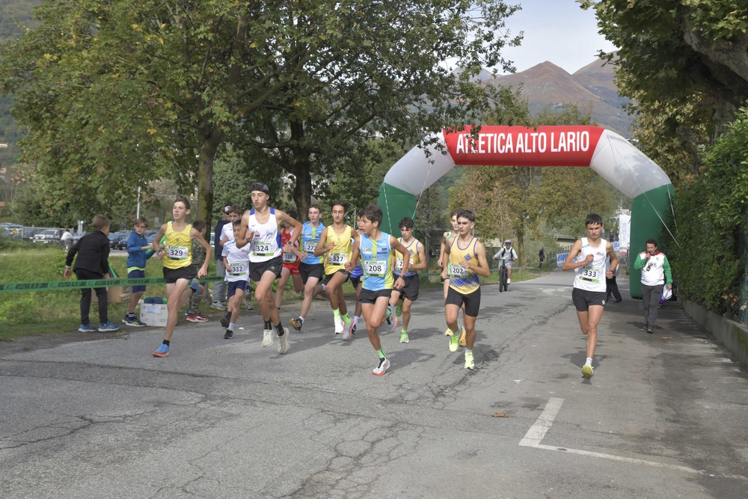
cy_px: 250
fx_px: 914
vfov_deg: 30.5
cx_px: 374
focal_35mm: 44
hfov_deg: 44.5
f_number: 10
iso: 320
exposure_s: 1/400
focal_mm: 44
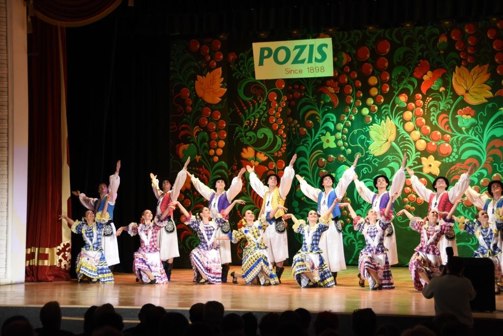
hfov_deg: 22.6
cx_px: 252
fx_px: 1258
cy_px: 168
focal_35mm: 90
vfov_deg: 15.2
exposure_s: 1/80
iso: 1000
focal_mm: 60
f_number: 4.8
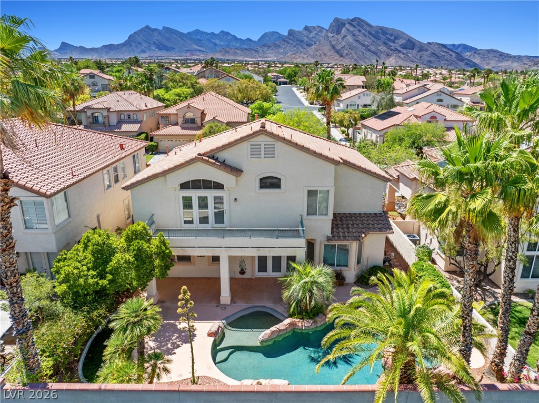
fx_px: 373
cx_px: 270
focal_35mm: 24
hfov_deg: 71.6
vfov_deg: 56.7
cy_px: 202
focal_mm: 12.29
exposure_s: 1/240
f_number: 2.8
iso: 140
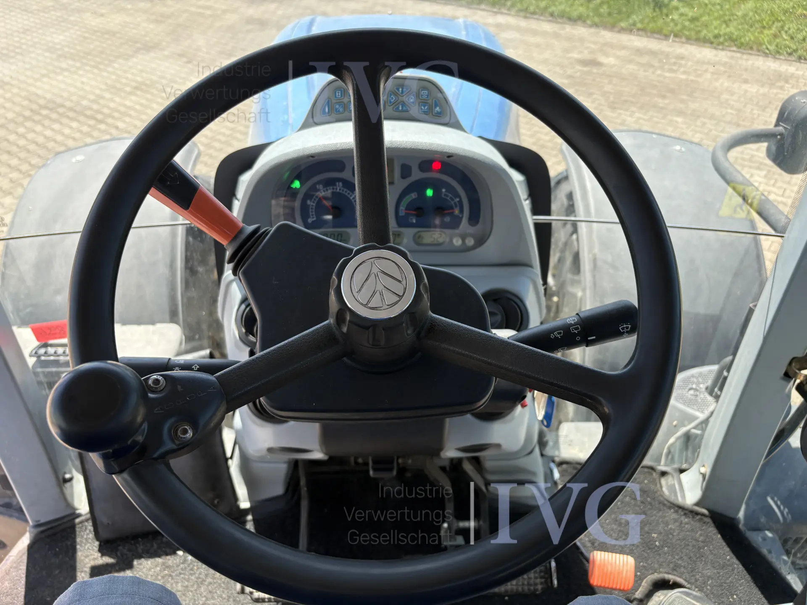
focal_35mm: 26
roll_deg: +1.2
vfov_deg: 53.1
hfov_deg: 67.3
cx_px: 404
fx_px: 606
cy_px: 302
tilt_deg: -36.7
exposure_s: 1/511
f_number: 1.6
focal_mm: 5.96
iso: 50
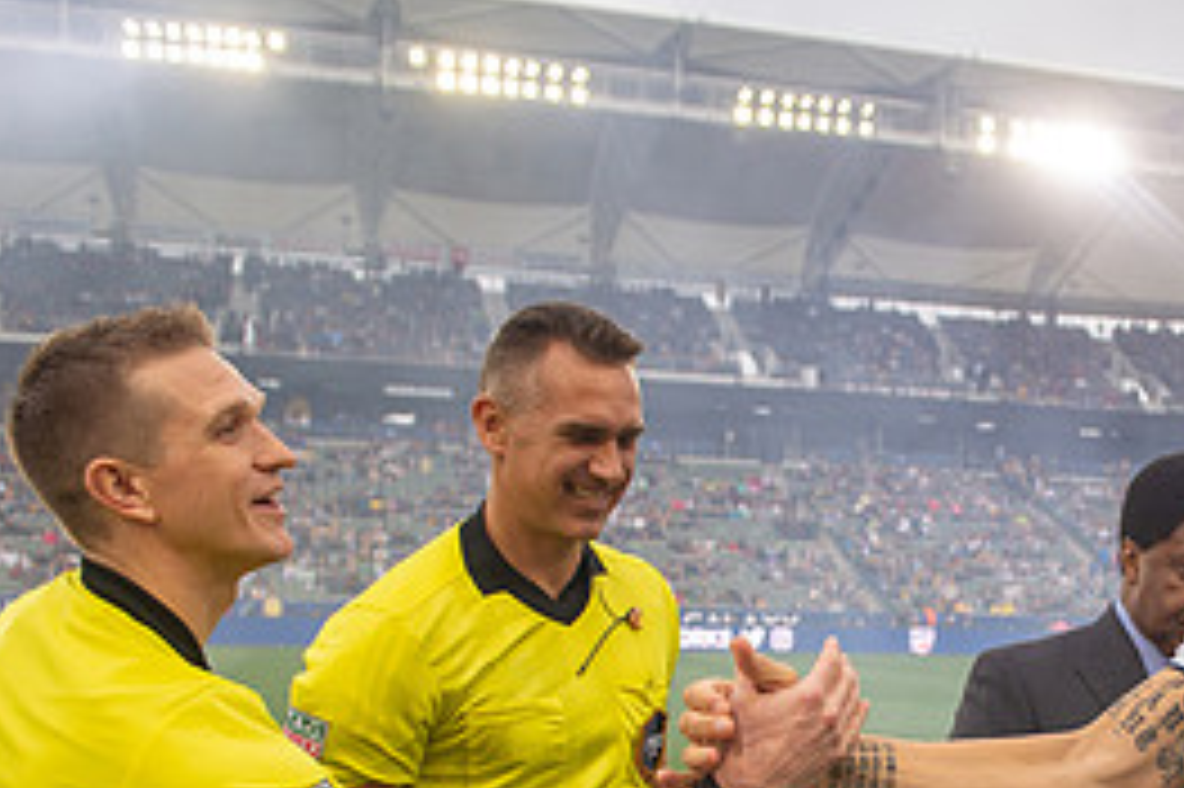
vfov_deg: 24.5
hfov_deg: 36.2
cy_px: 750
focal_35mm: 53
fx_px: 1742
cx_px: 963
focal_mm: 24
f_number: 3.5
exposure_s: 1/640
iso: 500
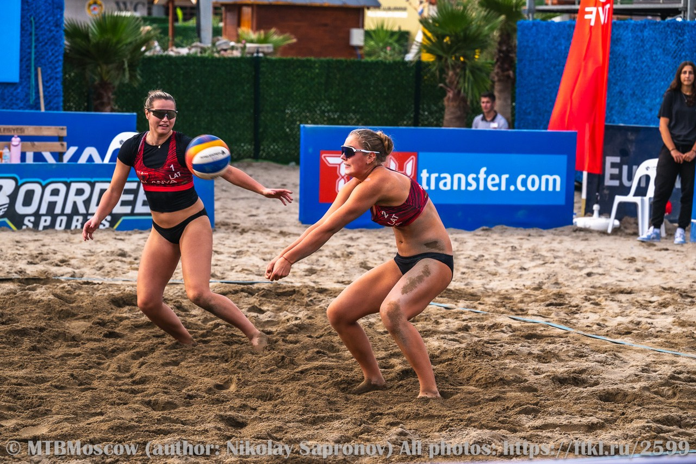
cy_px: 232
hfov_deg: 15.2
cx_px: 348
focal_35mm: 135
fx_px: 2609
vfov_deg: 10.2
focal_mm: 135
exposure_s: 1/800
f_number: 6.3
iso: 400
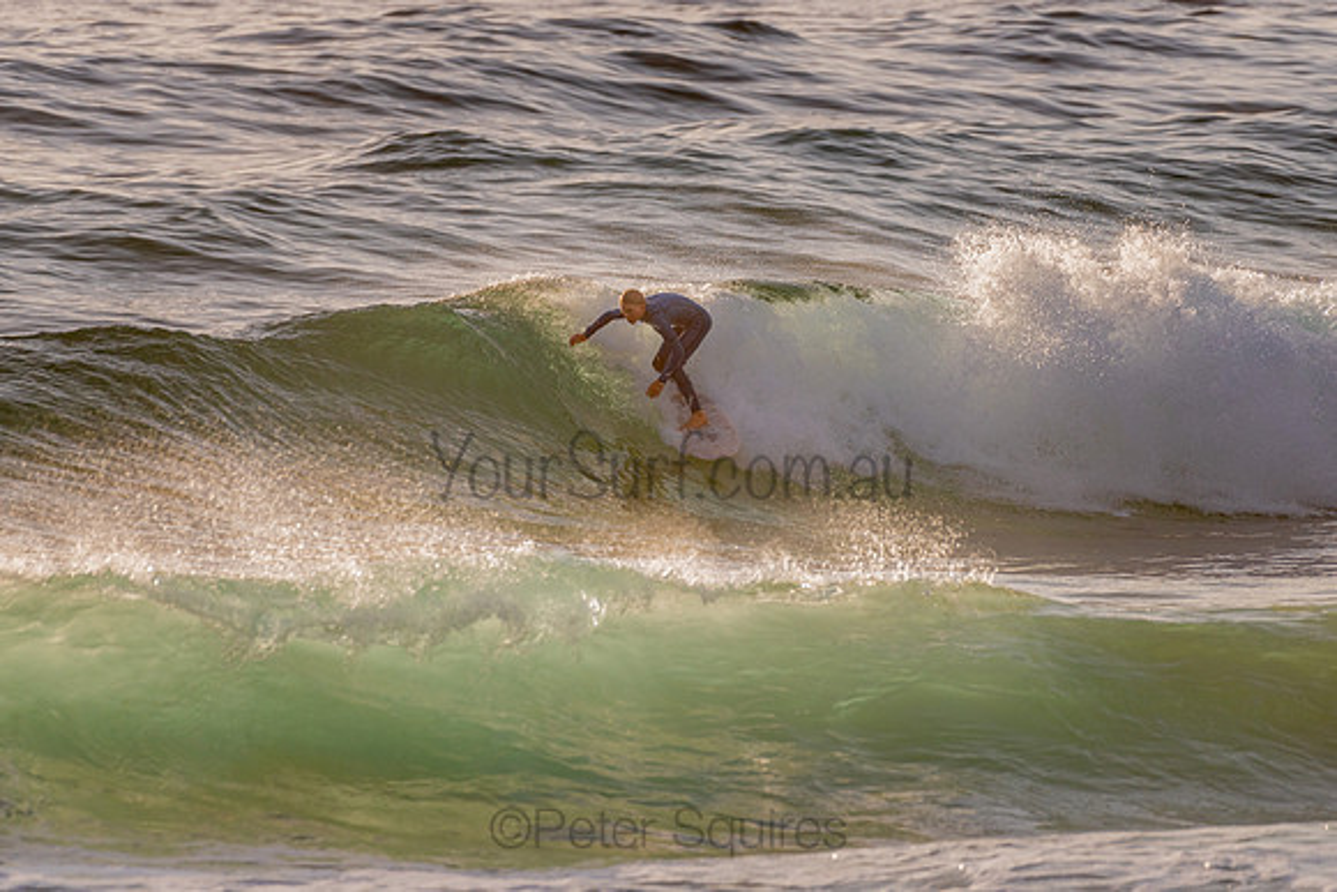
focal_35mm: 613
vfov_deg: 2.2
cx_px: 652
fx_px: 22767
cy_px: 433
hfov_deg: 3.4
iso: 180
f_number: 5.6
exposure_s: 1/2000
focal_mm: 500
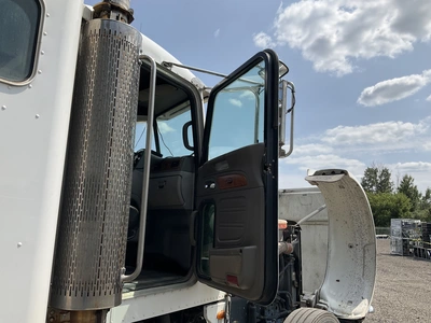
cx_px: 216
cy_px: 162
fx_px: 361
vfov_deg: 48.2
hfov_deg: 61.7
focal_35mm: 29
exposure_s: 1/2538
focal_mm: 3
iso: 25
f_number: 1.8
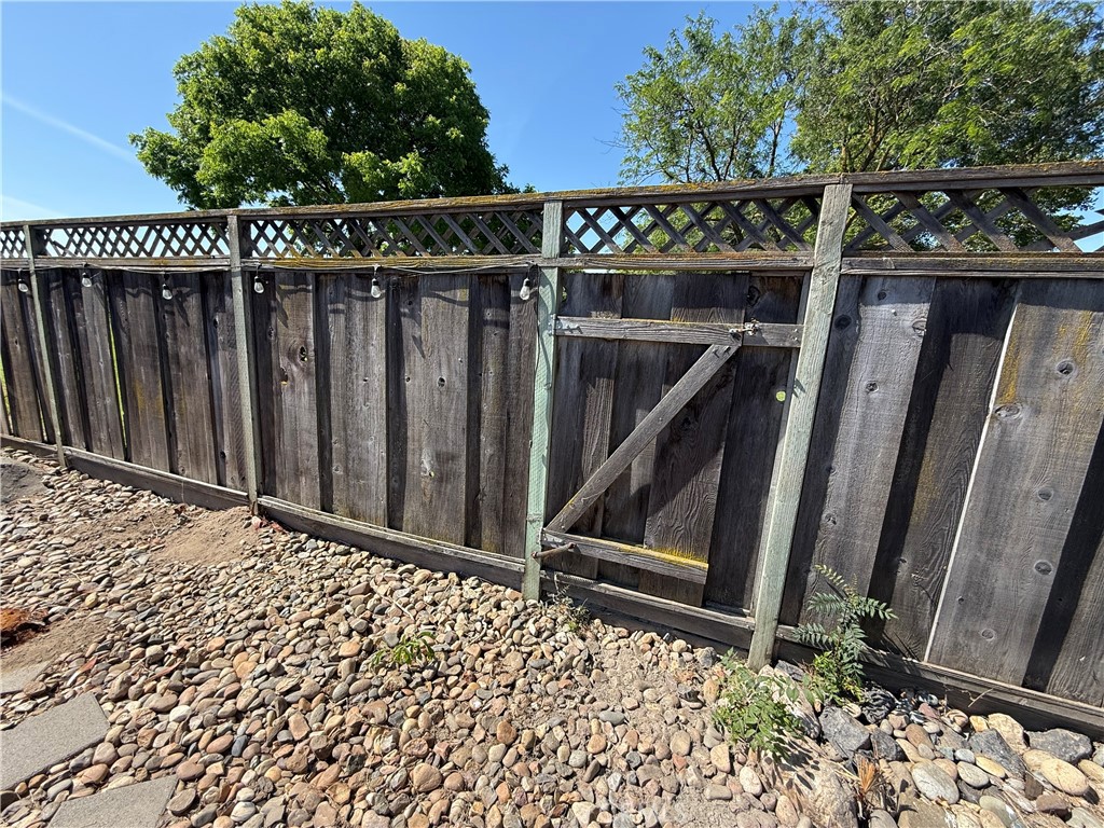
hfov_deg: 102.1
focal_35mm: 14
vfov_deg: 85.7
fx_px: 446
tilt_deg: -10.4
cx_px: 552
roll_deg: -3.3
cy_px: 414
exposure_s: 1/535
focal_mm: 2.22
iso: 50
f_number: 2.2
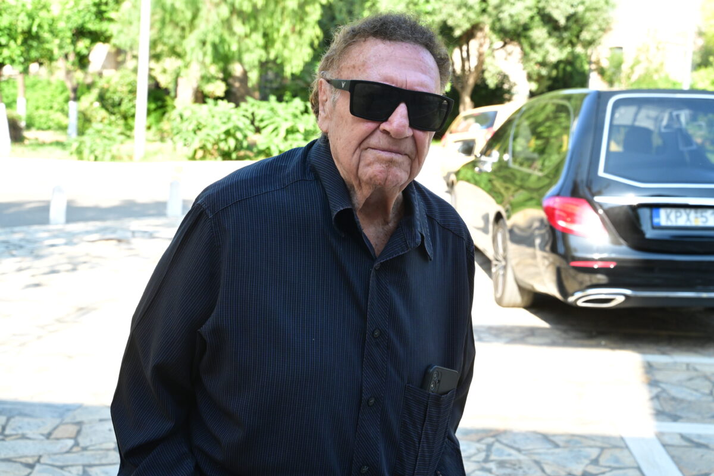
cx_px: 357
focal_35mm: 50
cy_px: 238
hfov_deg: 39.6
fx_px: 992
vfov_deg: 27.0
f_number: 8
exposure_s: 1/500
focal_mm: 50
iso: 2000
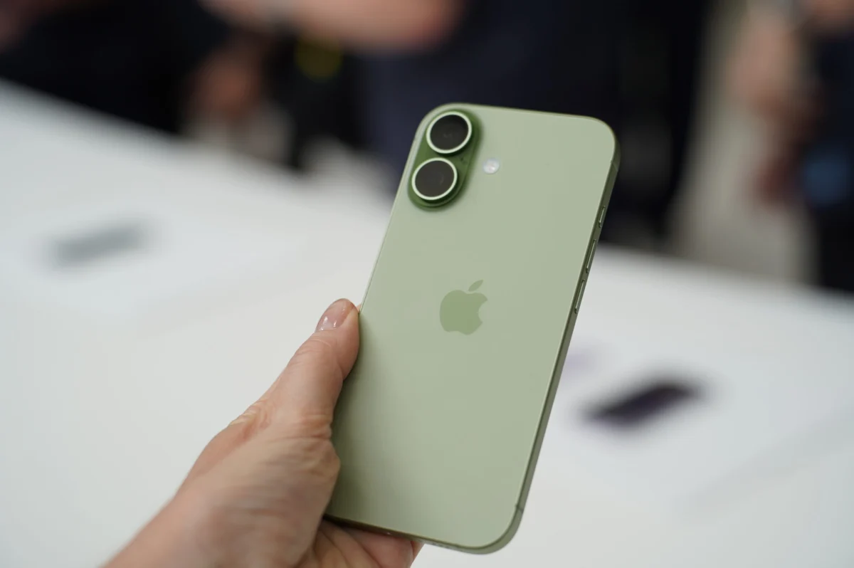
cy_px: 284
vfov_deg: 20.3
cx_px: 427
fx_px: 1588
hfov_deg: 30.1
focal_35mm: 67
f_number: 3.5
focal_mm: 67
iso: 100
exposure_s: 1/160
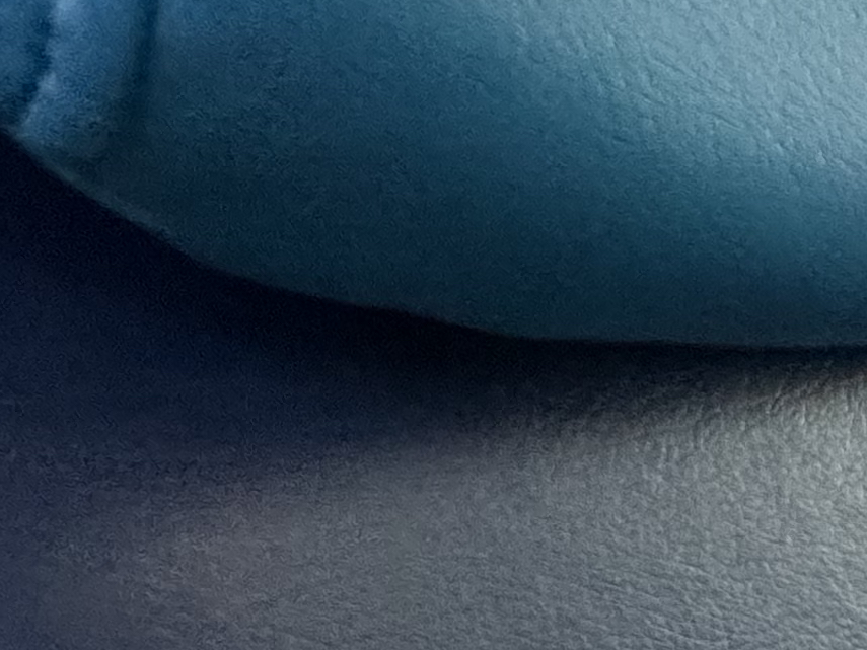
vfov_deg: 20.3
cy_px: 856
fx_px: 1653
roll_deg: +3.8
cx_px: 1946
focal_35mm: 66
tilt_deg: -26.5
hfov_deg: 16.5
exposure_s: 1/56
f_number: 2.2
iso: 500
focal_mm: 2.22
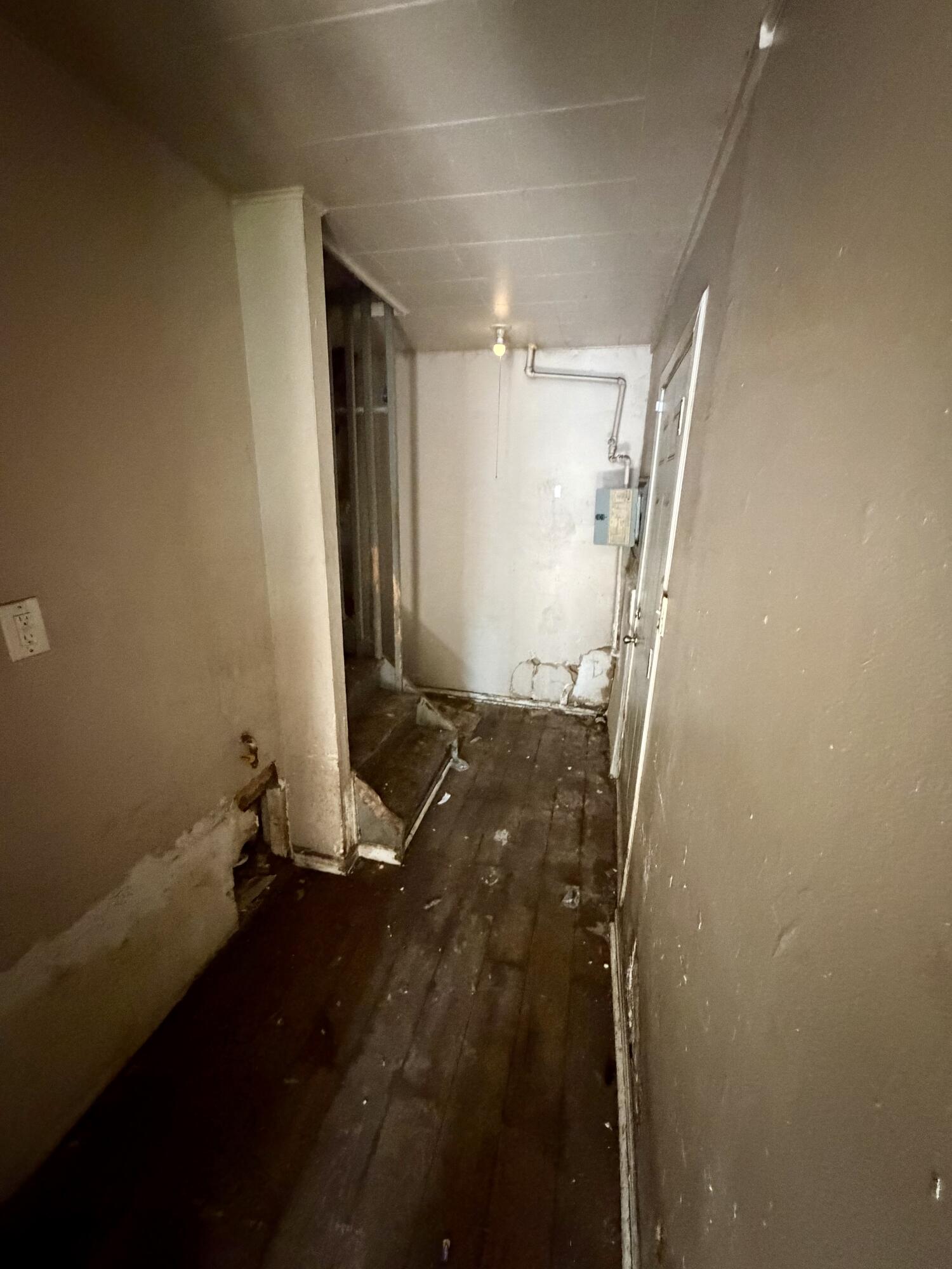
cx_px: 476
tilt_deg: -16.5
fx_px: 513
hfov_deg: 85.7
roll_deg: -0.8
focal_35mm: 14
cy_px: 634
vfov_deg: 102.1
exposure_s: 1/33
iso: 1600
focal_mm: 2.22
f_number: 2.2
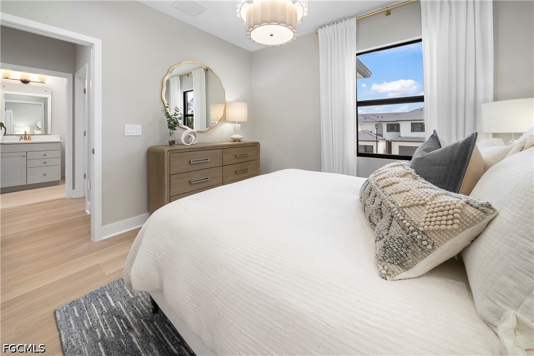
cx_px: 267
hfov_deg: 112.6
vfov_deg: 90.0
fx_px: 178
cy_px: 178
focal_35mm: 12
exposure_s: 1/25
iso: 200
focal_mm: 12
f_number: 8
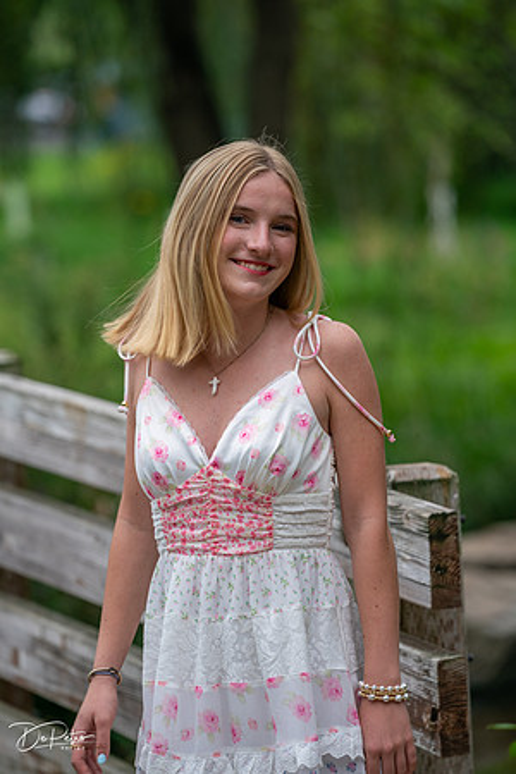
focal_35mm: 174
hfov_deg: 7.9
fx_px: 3741
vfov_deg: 11.8
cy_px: 387
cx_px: 258
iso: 200
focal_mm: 174
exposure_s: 1/200
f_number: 4
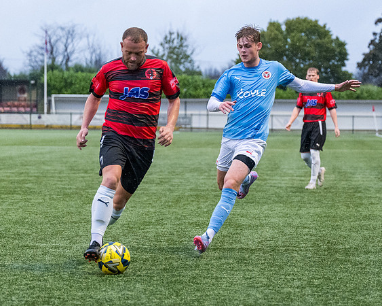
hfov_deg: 13.2
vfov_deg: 10.6
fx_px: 1650
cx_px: 247
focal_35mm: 146
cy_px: 157
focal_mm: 70
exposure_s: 1/1250
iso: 4000
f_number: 2.8
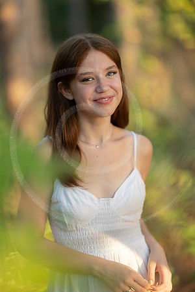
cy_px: 146
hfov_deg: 16.1
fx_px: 691
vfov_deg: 23.9
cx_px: 98
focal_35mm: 85
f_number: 1.2
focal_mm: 85
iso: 160
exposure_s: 1/400
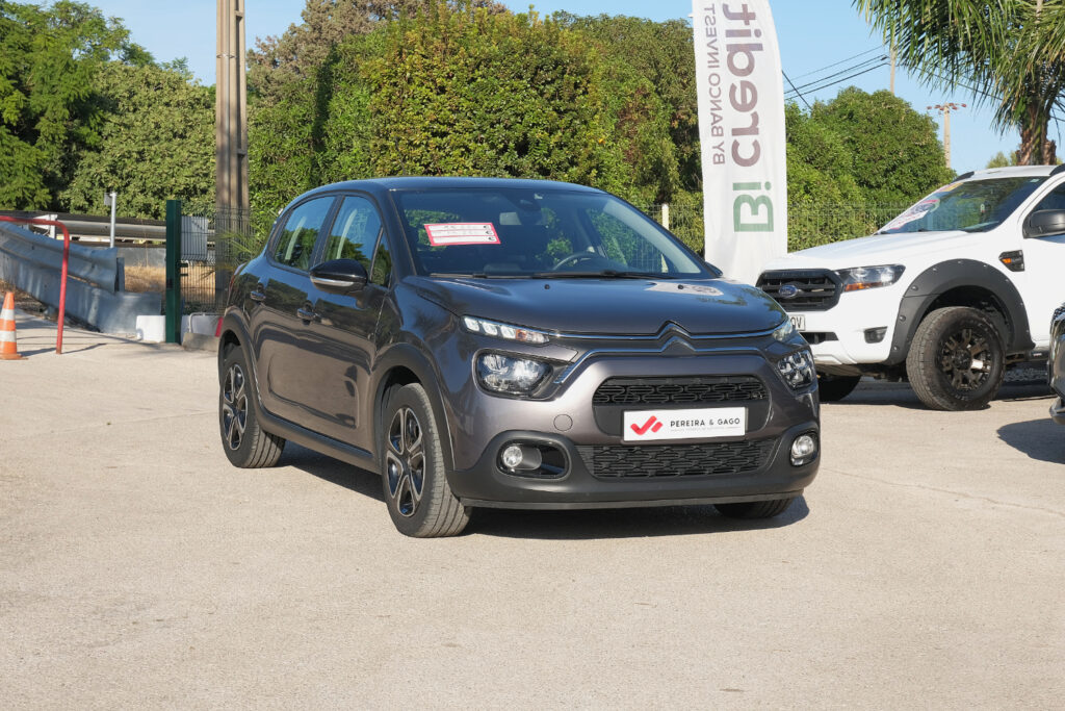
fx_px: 2012
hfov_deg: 29.7
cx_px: 532
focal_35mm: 68
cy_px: 356
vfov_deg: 20.0
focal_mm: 45
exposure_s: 1/160
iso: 160
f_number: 9
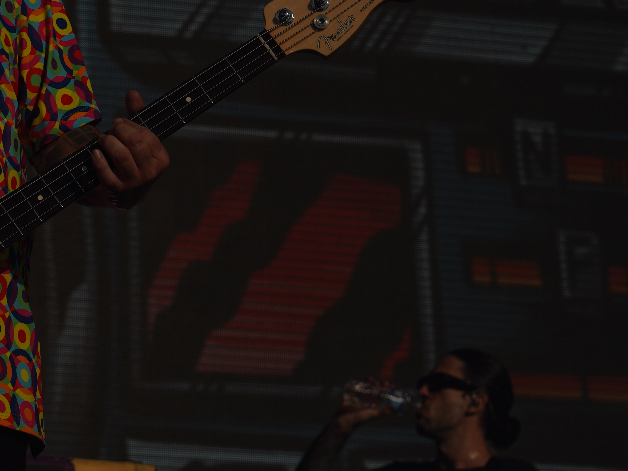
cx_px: 28
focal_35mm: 214
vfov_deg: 6.9
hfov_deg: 9.2
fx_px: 3882
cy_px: 166
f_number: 9
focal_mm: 105
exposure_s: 1/2500
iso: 100
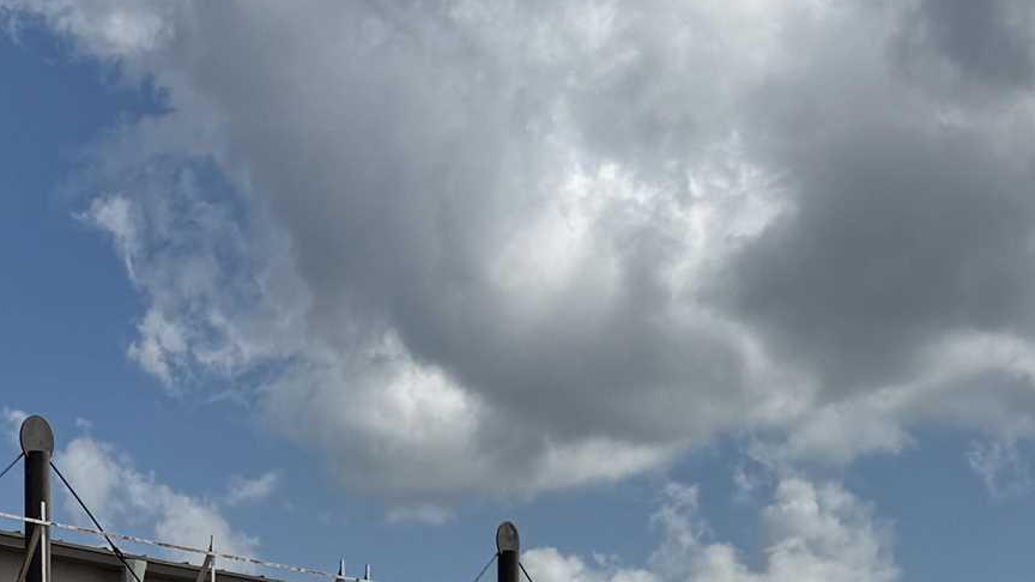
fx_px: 2552
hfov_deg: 22.0
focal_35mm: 93
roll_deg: +0.7
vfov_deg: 12.0
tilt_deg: +0.1
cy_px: 1024
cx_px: -37
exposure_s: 1/12346
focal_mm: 6.76
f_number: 1.78
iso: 80
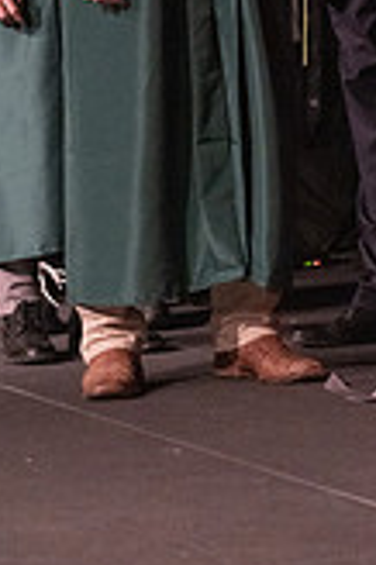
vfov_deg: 10.5
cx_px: 186
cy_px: -183
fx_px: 3014
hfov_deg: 7.1
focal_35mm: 192
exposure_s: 1/1000
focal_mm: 70
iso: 16000
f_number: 2.8
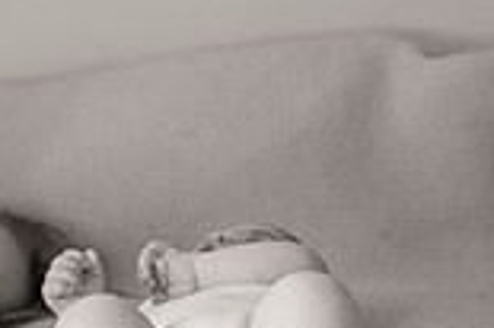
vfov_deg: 15.0
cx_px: 303
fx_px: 1234
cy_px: 304
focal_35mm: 90
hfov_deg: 22.6
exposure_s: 1/200
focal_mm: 24
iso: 1000
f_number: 3.5
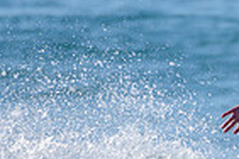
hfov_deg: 0.8
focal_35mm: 2519
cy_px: 120
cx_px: 360
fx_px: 16722
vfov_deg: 0.5
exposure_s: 1/2000
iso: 160
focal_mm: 500
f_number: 5.6
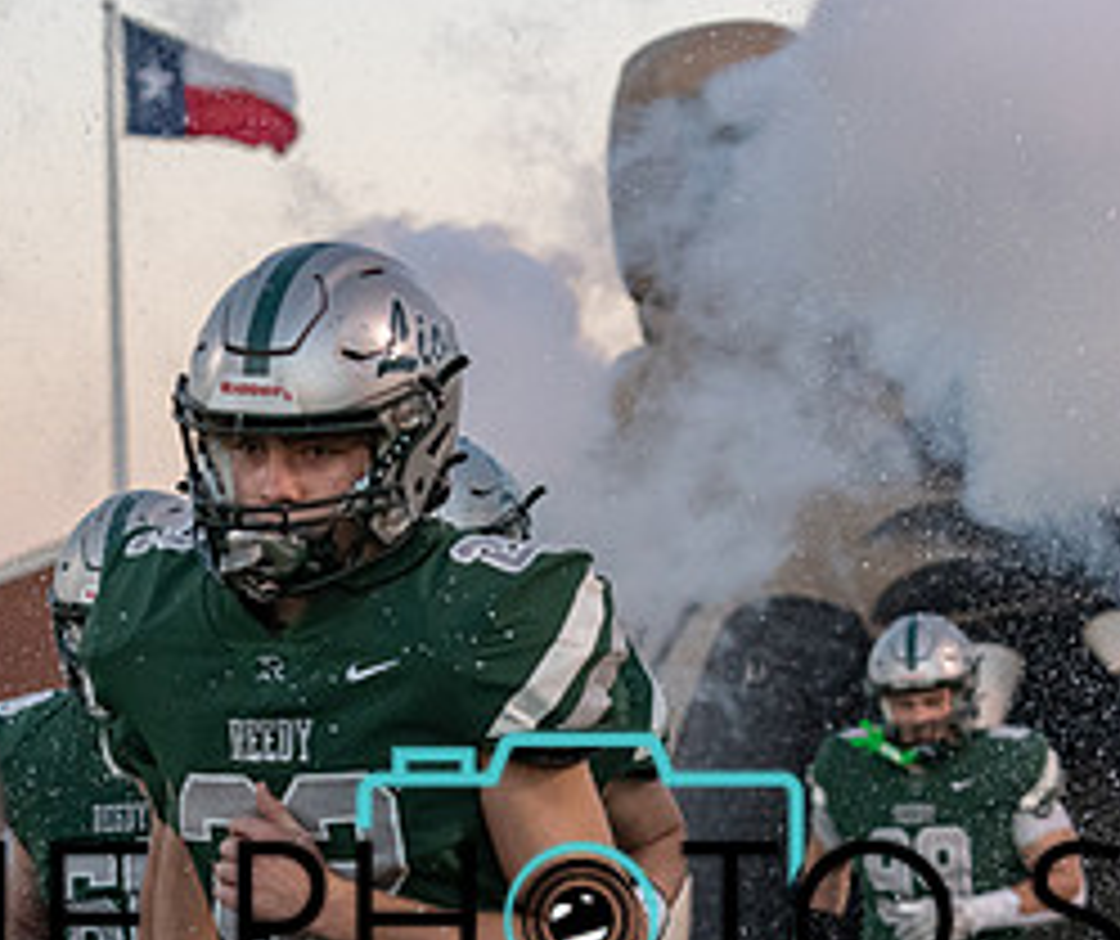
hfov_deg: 10.3
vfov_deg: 8.6
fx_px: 6218
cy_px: 931
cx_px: 768
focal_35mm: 184
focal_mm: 70
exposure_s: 1/1250
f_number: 4
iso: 2500
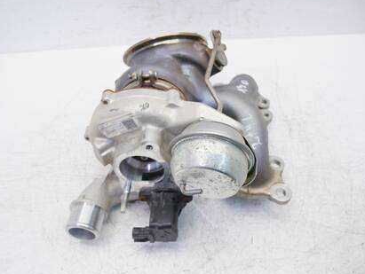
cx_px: 163
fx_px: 295
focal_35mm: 28
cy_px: 133
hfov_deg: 63.2
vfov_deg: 49.8
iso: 200
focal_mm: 12
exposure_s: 1/80
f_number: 3.5
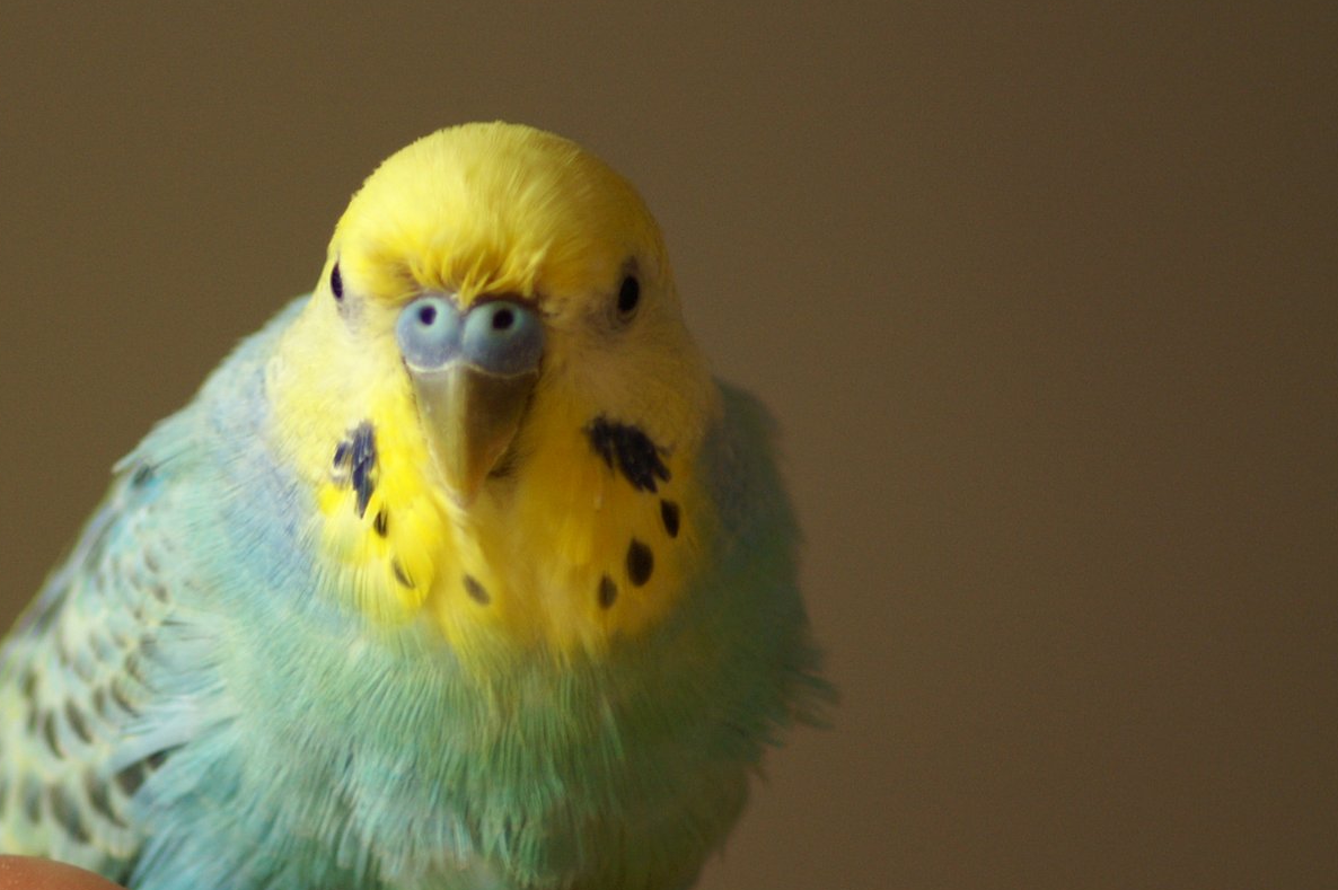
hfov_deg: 2.8
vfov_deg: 1.9
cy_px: 537
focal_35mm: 725
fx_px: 26926
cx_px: 326
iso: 400
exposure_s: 1/80
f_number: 5.6
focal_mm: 280
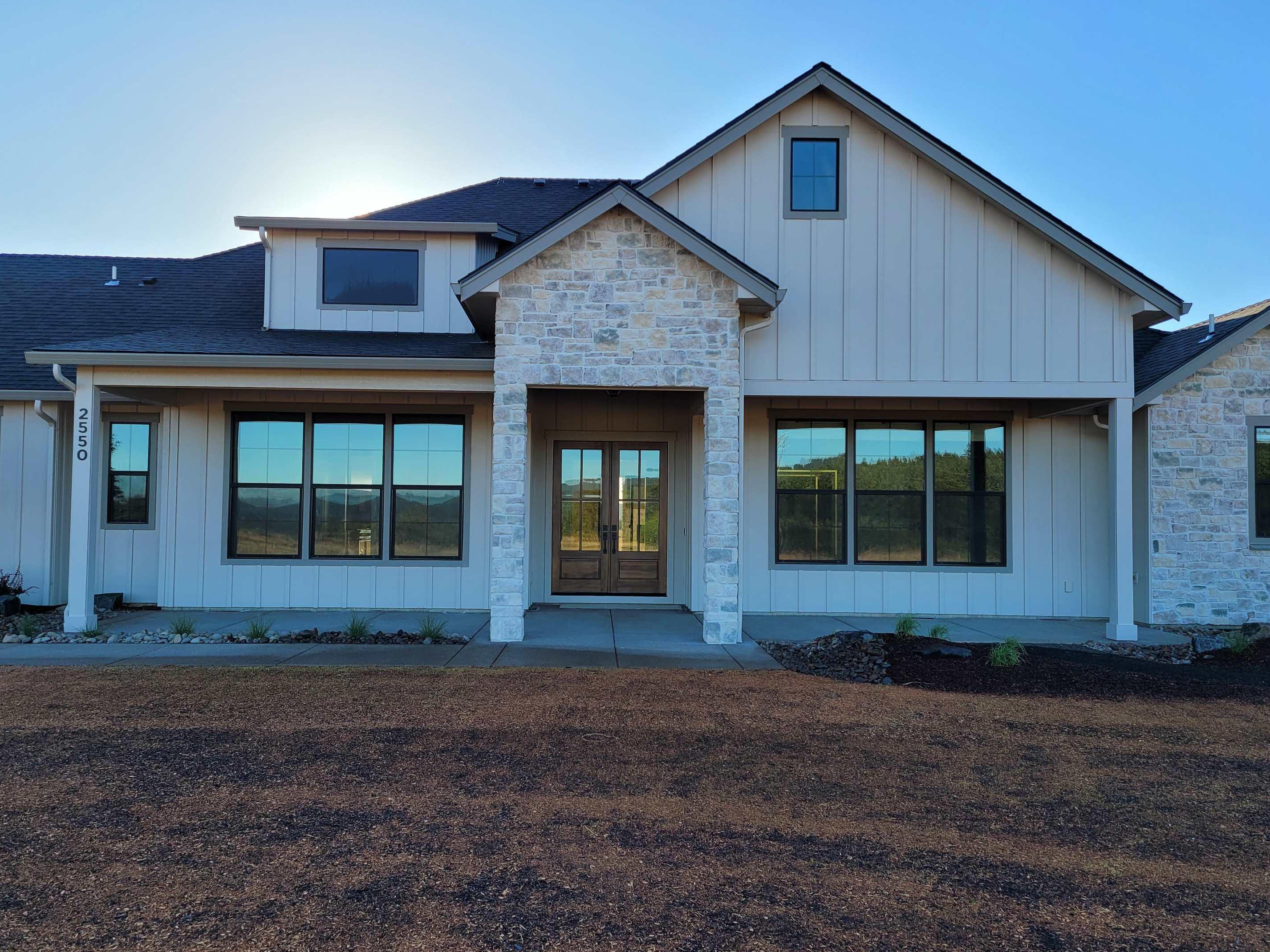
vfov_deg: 49.7
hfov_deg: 63.4
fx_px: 1027
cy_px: 487
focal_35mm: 28
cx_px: 631
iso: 40
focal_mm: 5.4
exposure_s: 1/883
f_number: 1.8
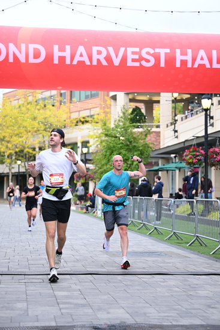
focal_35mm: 76
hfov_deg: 18.0
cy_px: 165
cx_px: 110
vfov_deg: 26.6
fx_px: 696
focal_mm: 76
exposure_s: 1/1600
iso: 1000
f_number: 2.8
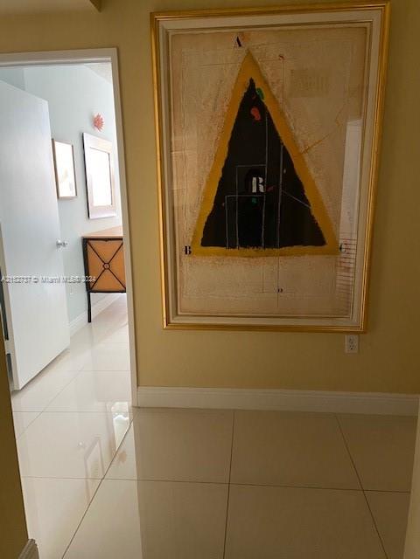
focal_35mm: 26
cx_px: 210
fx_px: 421
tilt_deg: -11.1
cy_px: 280
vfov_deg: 67.3
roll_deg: +0.3
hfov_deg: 53.1
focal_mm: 4.25
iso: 250
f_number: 1.8
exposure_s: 1/60
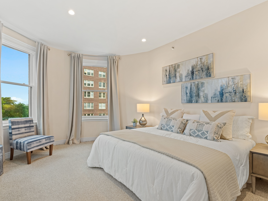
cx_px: 125
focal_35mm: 17
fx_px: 132
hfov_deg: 90.8
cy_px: 101
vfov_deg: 74.6
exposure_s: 1/2
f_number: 11
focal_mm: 14.9
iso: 1600
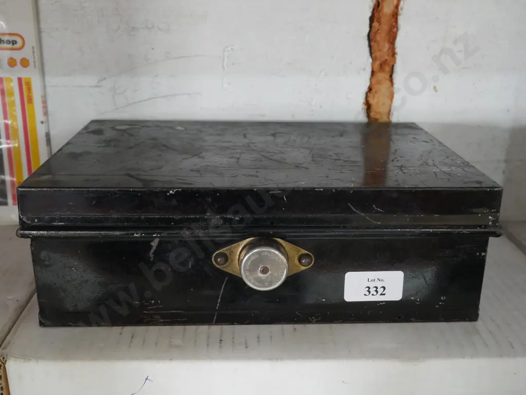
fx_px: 608
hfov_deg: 46.8
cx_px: 263
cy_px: 198
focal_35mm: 40
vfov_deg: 36.0
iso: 3200
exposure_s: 1/50
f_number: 5.6
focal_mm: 20
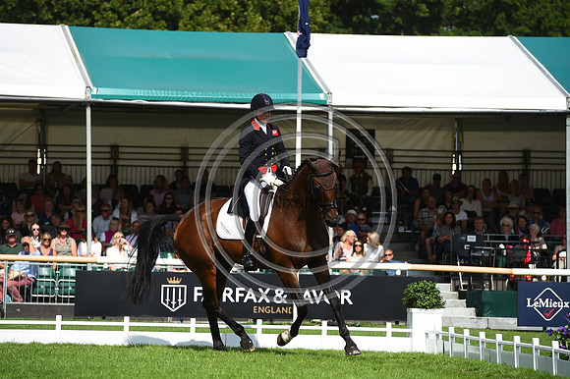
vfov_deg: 6.9
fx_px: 3165
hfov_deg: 10.3
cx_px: 285
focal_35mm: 200
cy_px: 190
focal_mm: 200
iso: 200
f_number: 6.3
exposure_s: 1/1250
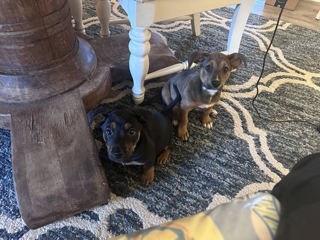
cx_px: 160
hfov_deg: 71.6
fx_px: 222
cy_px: 120
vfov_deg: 56.8
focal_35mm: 24
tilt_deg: -49.4
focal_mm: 6.86
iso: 800
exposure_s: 1/30
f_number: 1.78
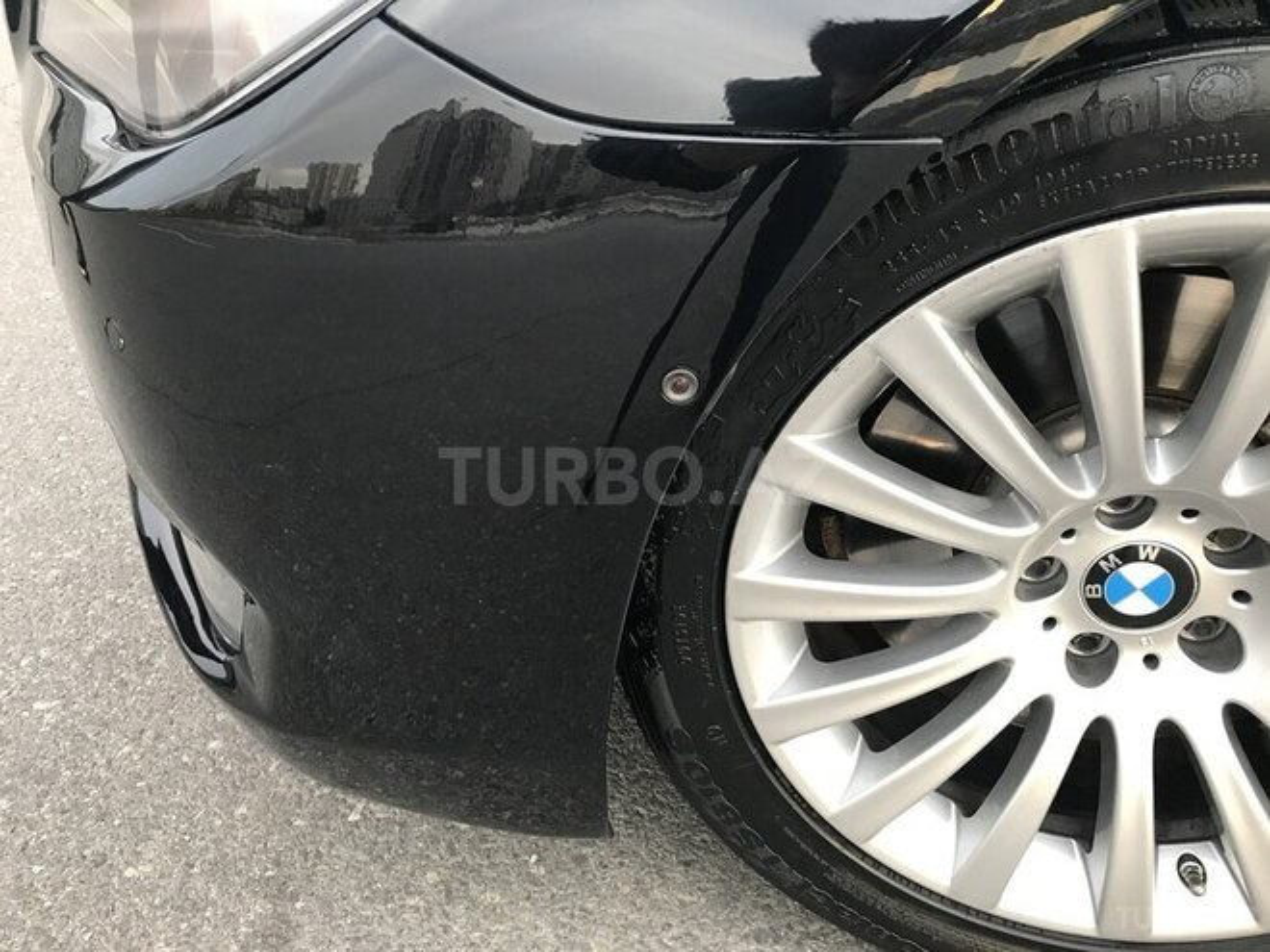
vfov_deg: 49.7
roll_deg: -3.0
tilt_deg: -26.7
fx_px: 1027
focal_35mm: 28
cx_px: 635
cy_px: 476
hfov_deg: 63.4
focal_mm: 3.99
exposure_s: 1/25
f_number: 1.8
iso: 32
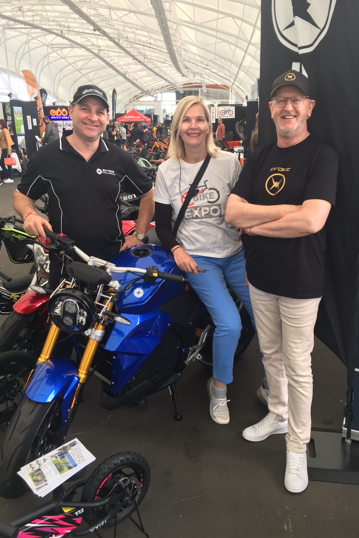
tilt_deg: -16.4
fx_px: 464
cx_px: 201
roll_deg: +0.0
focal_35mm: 31
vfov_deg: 60.3
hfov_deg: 42.3
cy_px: 262
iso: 40
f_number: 2.2
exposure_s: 1/100
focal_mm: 4.15
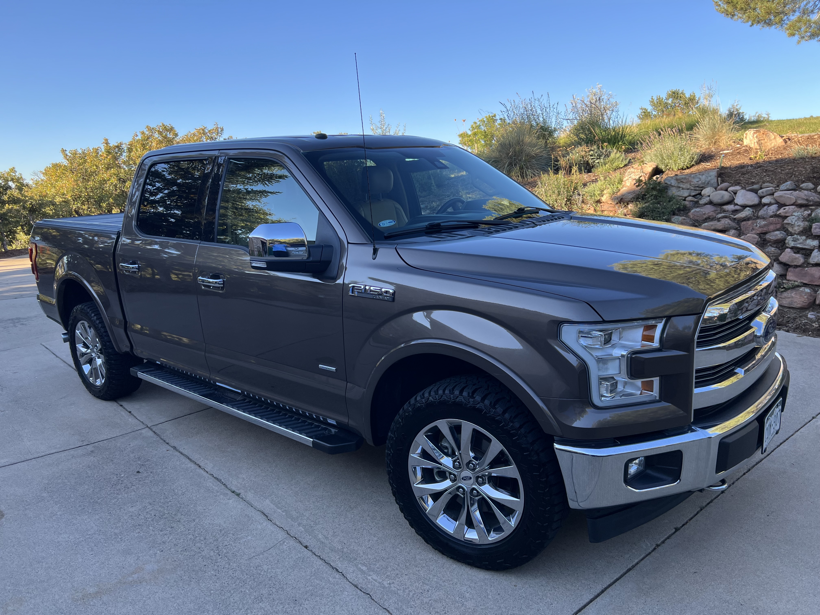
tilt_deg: -11.0
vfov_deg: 53.1
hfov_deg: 67.3
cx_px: 410
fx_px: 616
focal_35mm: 26
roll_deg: +2.4
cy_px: 308
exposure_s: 1/495
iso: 50
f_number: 1.5
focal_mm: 5.7
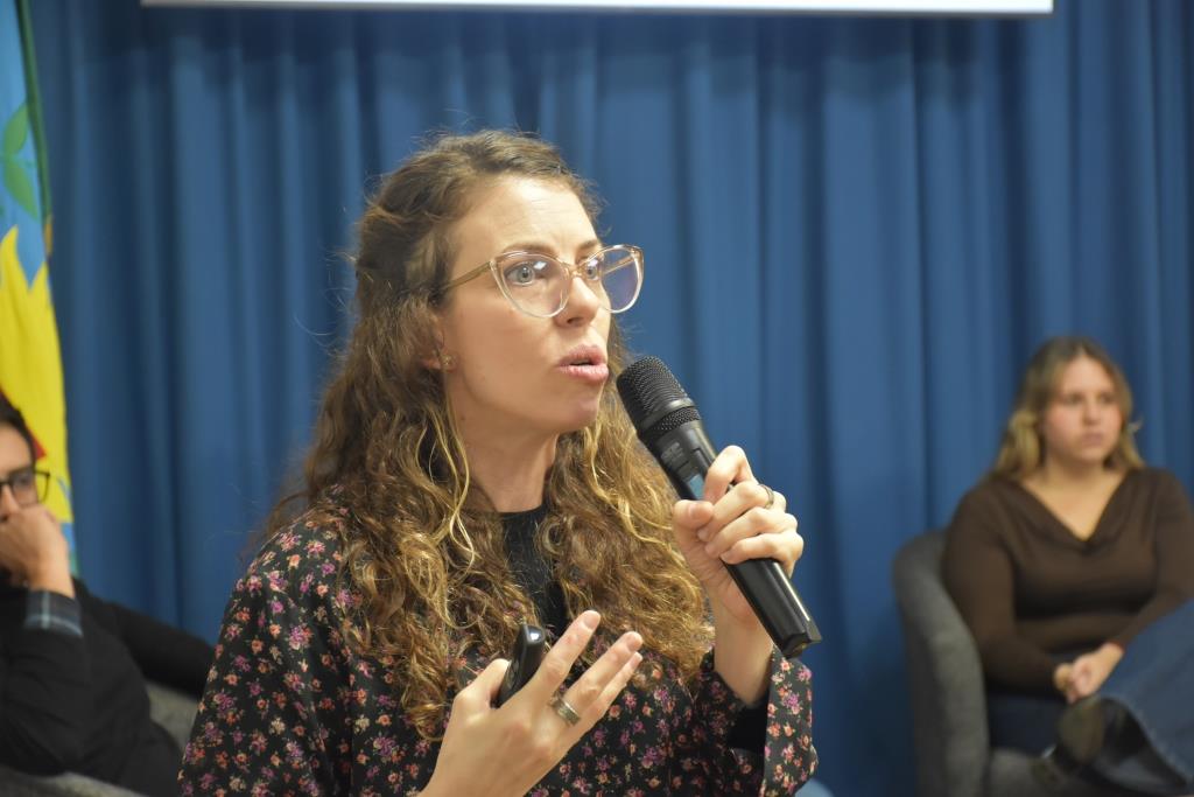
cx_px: 597
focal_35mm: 99
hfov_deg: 20.6
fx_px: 3284
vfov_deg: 13.8
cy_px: 398
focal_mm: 66
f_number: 5
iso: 1600
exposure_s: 1/40
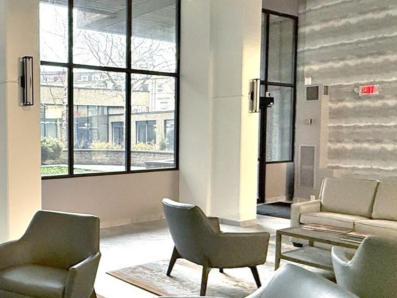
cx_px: 21
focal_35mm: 38
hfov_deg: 43.6
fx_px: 436
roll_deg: +0.6
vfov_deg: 37.7
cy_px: 160
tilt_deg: -2.5
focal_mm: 2.22
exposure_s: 1/99
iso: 320
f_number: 2.2
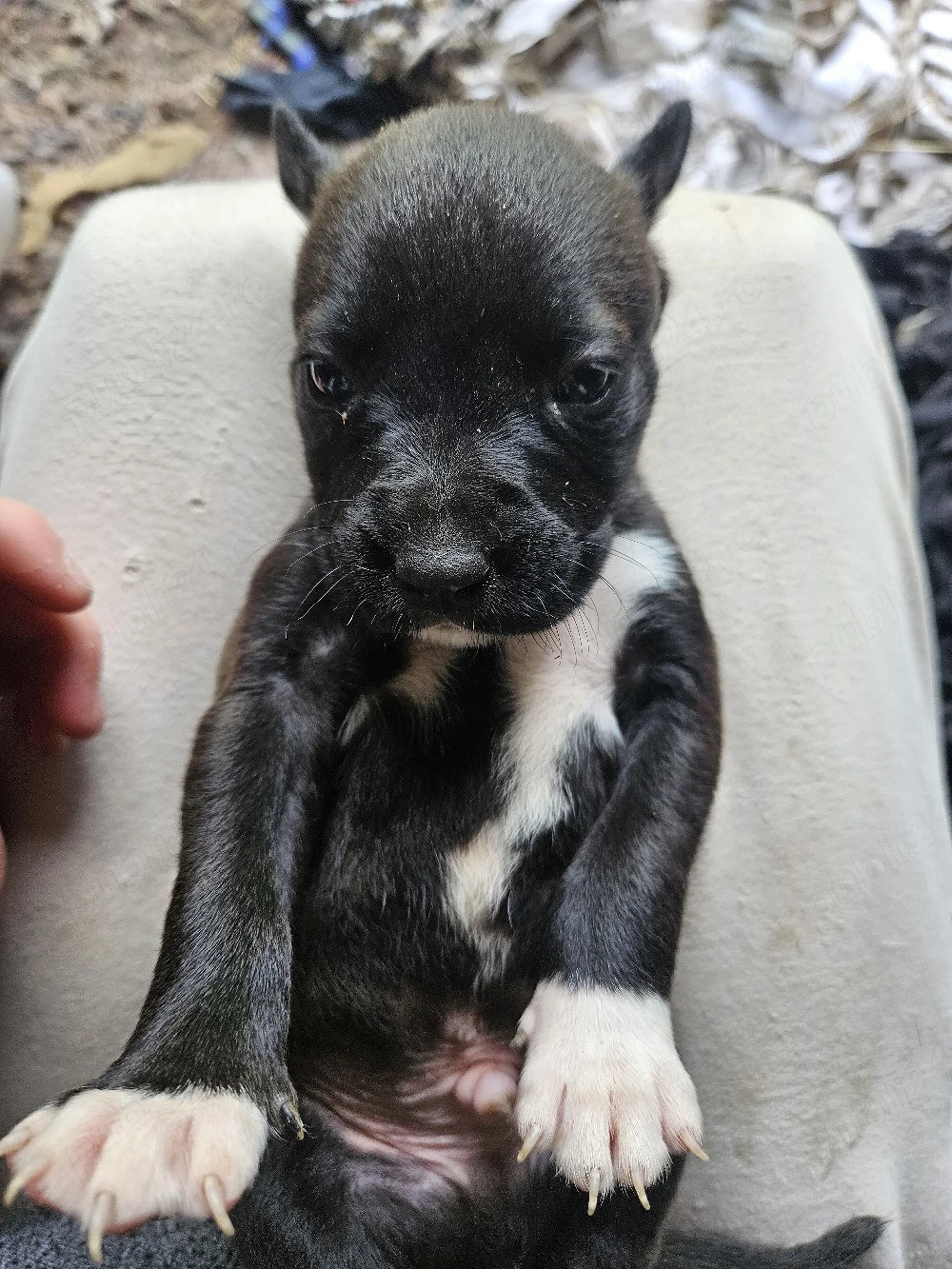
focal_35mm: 23
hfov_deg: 58.9
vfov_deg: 73.9
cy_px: 634
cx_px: 476
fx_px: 843
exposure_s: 1/120
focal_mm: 5.4
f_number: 1.8
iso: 50
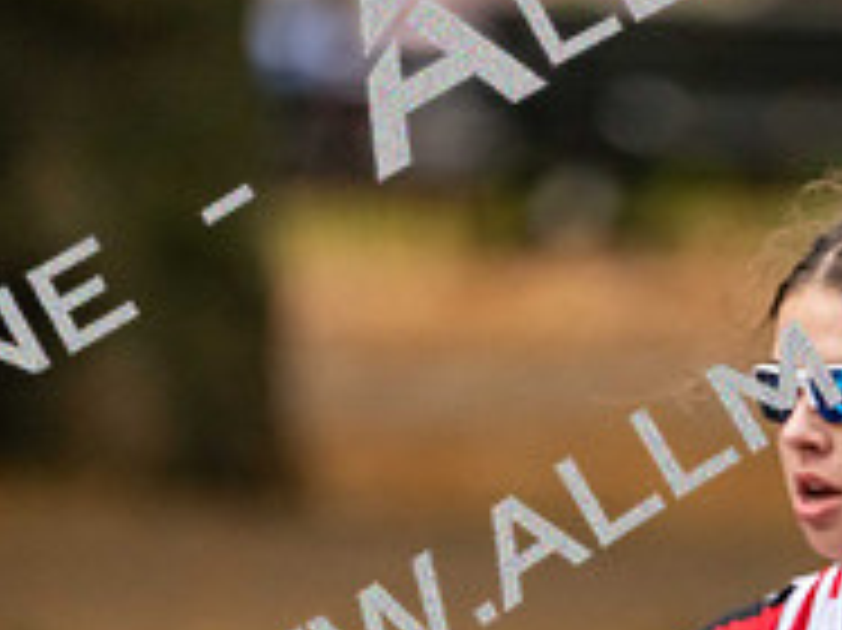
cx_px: 608
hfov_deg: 1.7
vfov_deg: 1.2
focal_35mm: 1196
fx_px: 29073
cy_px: 839
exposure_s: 1/2500
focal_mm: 400
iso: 2800
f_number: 4.5
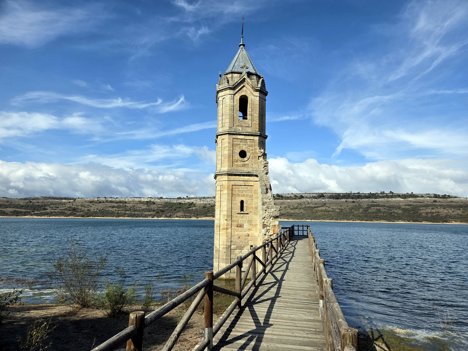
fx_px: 311
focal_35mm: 23
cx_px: 234
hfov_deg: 73.9
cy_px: 176
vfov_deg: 58.9
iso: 80
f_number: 1.8
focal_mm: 5.4
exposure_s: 1/6412
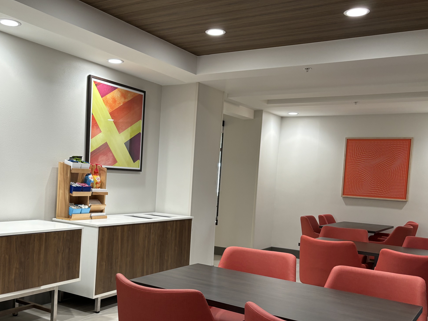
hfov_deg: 48.4
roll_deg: -3.4
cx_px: 153
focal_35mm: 38
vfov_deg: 37.5
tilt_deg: -2.4
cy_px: 199
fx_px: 470
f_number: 1.6
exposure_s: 1/60
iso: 100
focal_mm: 5.96
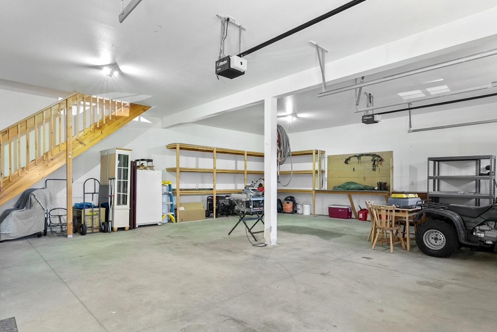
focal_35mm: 20
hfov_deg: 83.9
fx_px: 276
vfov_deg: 61.7
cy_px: 188
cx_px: 260
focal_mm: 16
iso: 640
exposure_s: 1/4
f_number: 8
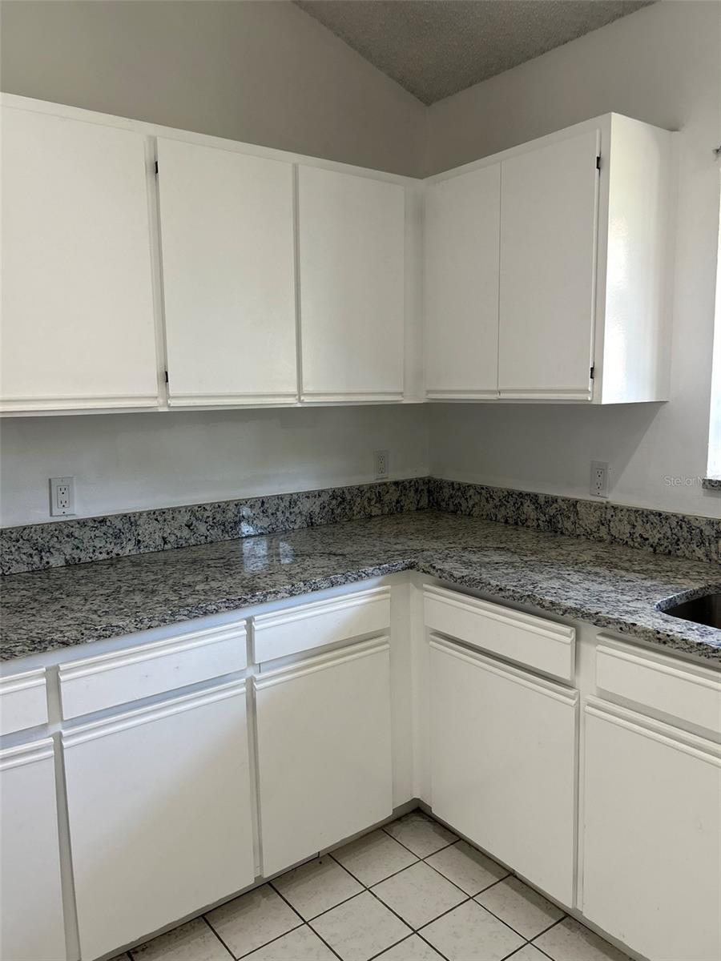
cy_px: 480
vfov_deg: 67.3
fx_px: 722
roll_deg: +2.3
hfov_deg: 53.1
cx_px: 360
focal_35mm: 26
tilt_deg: -6.1
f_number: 1.5
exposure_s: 1/120
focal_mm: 5.7
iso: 100
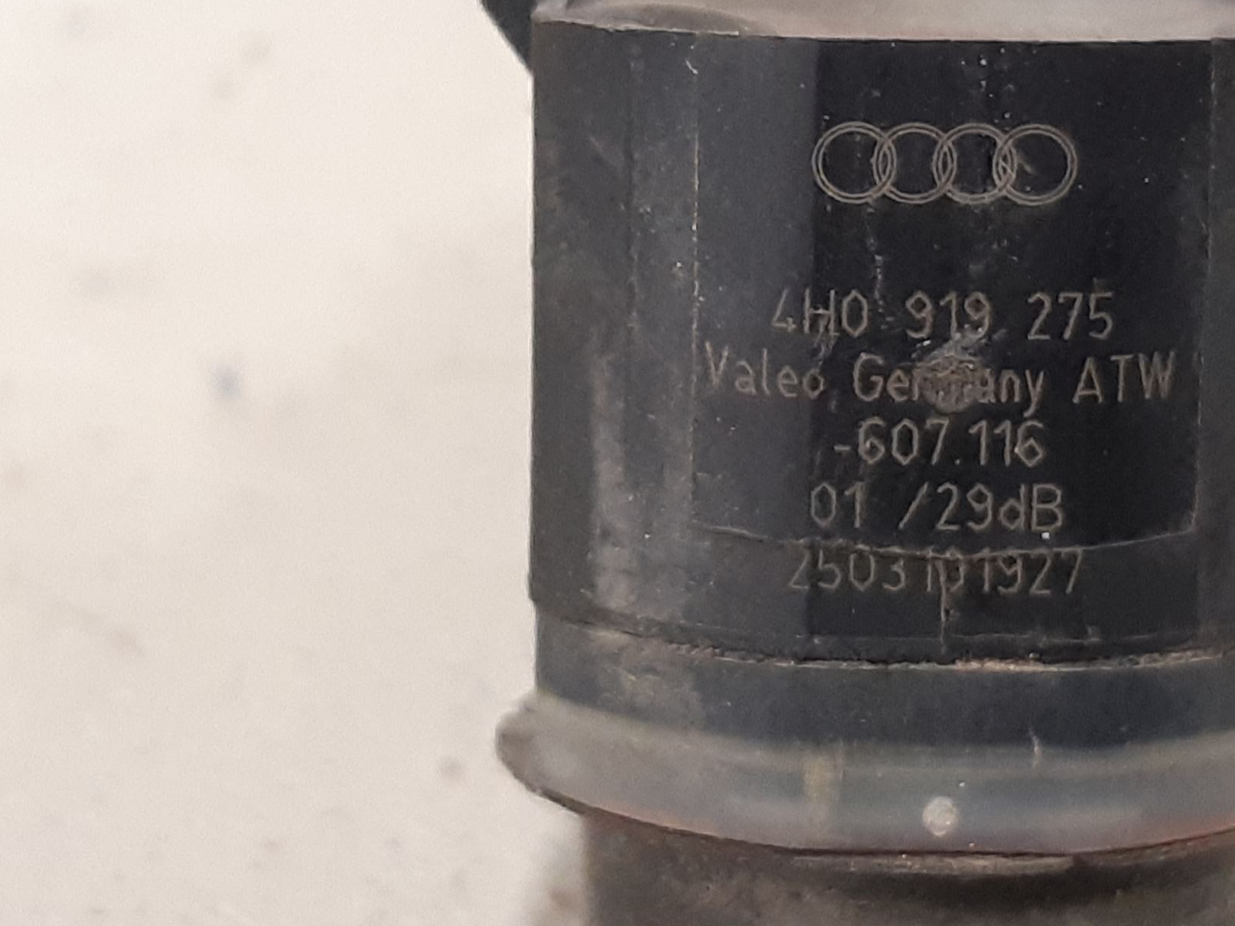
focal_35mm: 33
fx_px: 1177
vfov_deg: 42.9
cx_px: 738
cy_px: 436
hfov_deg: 55.0
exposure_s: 1/33
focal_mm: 3.93
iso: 250
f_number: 1.7
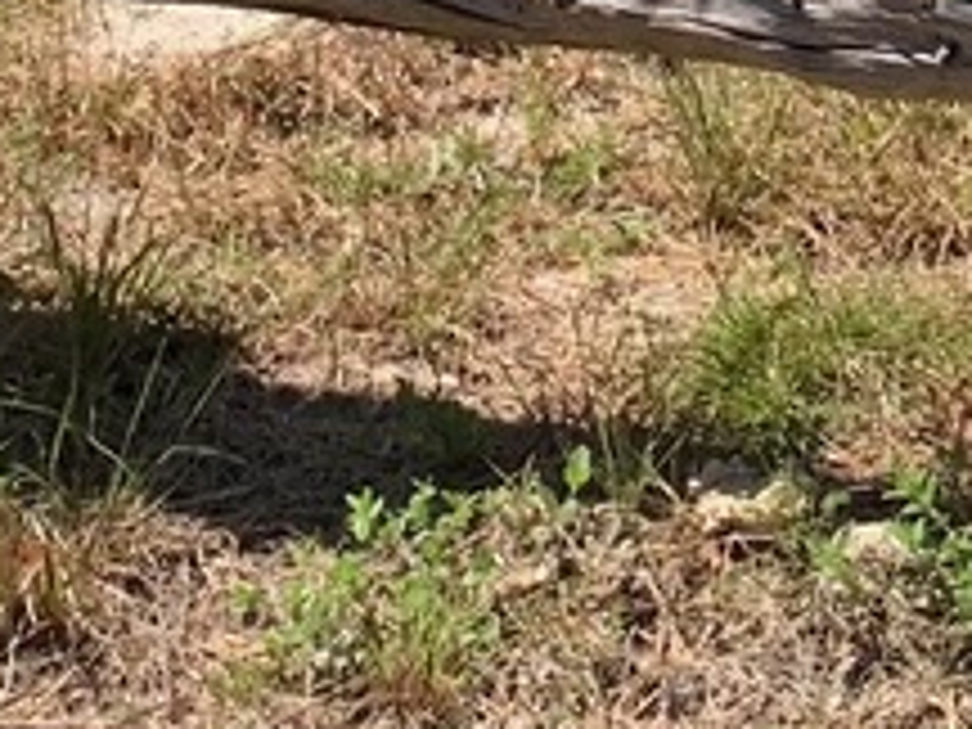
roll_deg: -3.7
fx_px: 4858
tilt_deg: +4.8
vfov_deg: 7.5
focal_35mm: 173
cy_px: -1454
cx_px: 1390
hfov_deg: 11.0
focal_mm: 4.25
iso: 25
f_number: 1.8
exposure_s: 1/1314
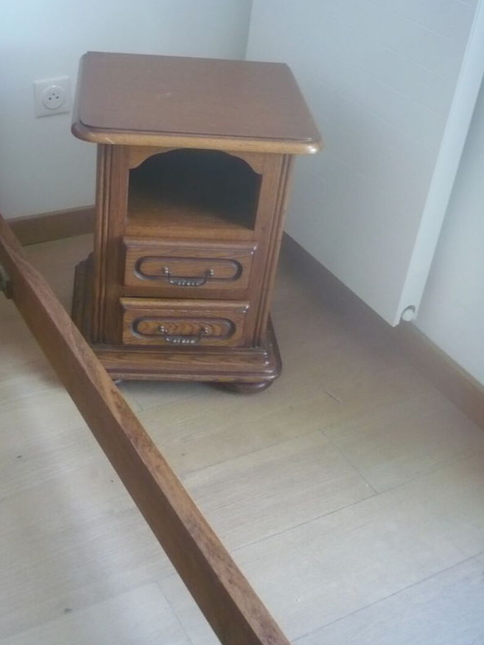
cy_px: 266
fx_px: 820
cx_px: 202
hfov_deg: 32.8
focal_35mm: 44
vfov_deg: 42.8
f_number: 2.8
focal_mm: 5.8
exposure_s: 1/30
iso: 250
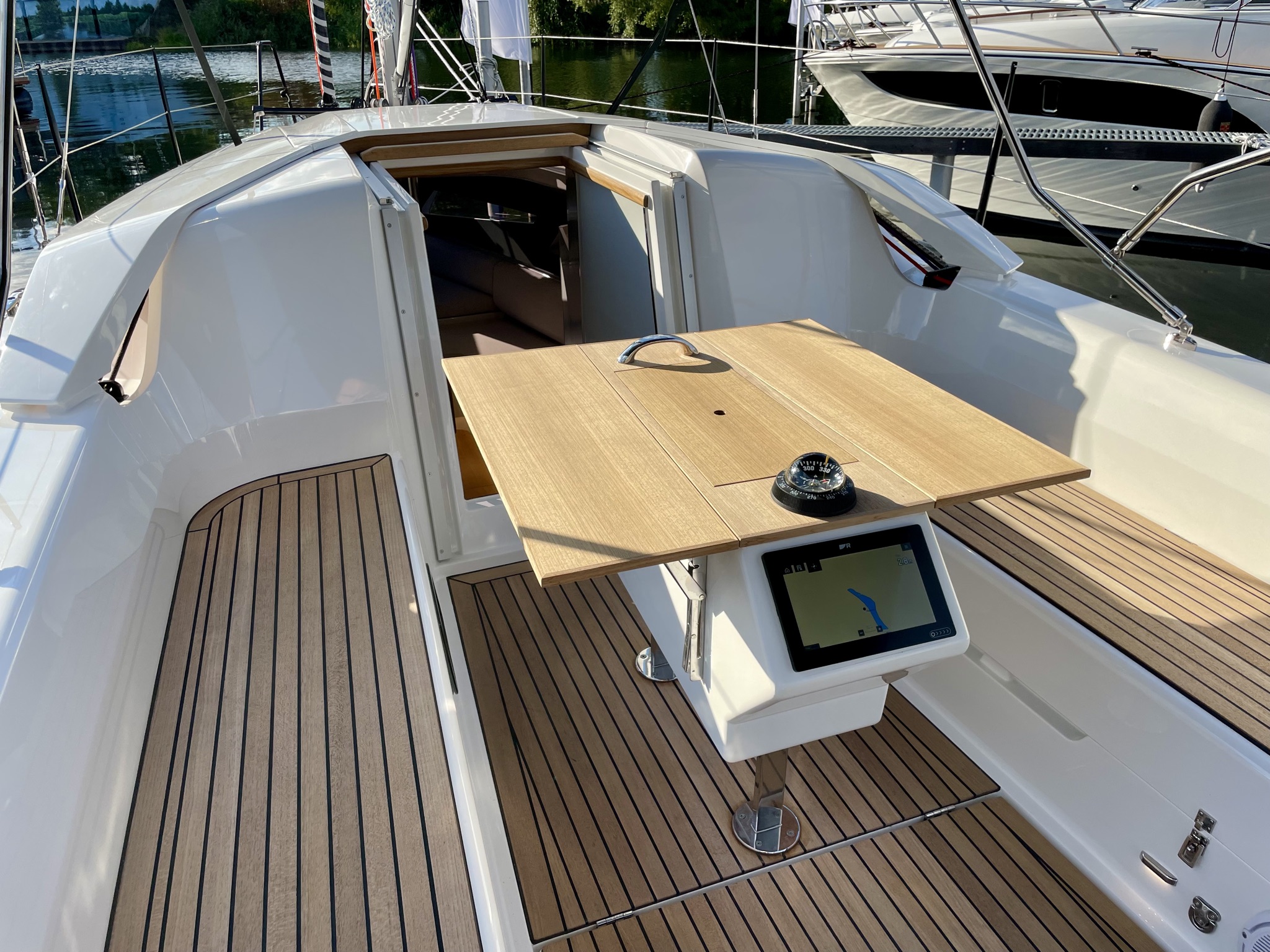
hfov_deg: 67.3
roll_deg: +1.5
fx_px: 954
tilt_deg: -25.7
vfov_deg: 53.1
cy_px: 476
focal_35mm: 26
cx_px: 635
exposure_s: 1/2681
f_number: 1.6
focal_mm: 4.2
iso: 32
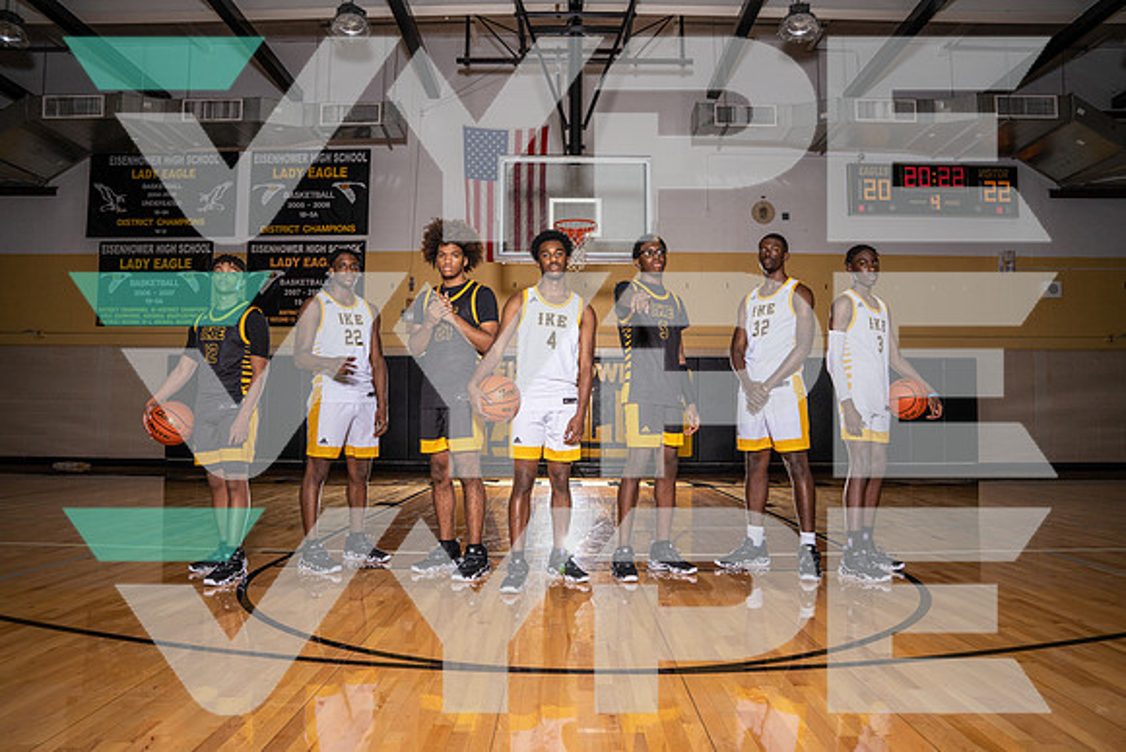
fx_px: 751
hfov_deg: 73.7
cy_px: 376
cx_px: 563
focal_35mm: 24
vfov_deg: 53.2
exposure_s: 1/200
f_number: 9
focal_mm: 24
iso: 320
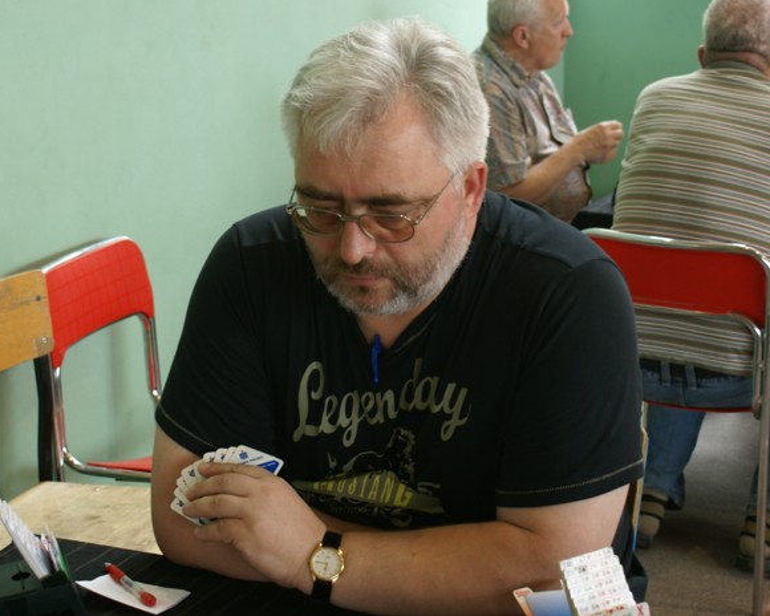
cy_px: 307
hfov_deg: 27.9
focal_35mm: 68
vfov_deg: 22.5
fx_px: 1550
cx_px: 365
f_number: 5.6
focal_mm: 40
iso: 200
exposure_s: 1/25
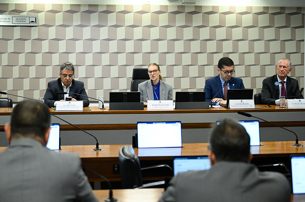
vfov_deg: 25.0
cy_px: 101
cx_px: 152
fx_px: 457
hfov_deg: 36.9
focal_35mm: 54
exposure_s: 1/250
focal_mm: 54
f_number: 2.8
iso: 2500
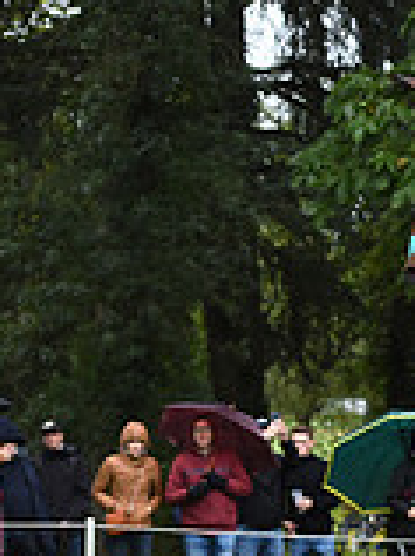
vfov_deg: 8.0
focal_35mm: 247
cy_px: 415
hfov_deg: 5.8
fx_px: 3959
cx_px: 897
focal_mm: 70
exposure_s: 1/1250
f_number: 3.5
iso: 2000
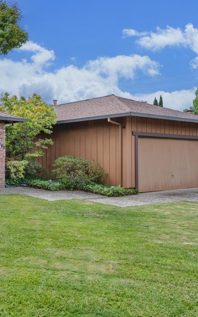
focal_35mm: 37
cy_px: 159
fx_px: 319
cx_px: 2
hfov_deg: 31.9
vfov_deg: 52.7
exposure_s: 1/350
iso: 320
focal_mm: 24
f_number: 8
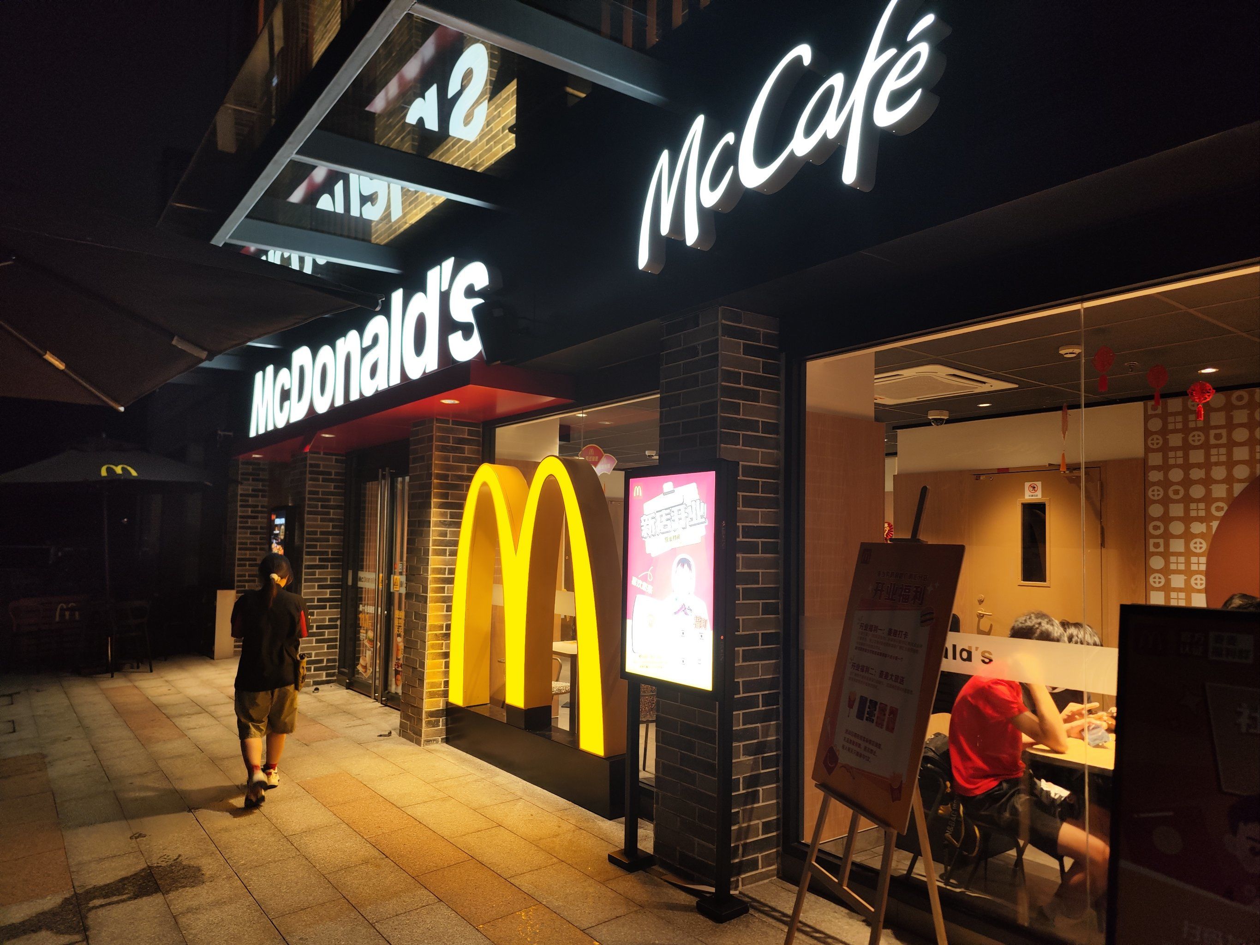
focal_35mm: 23
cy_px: 472
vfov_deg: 58.9
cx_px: 630
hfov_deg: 73.9
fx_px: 837
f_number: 1.9
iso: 107
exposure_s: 1/50
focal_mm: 8.7
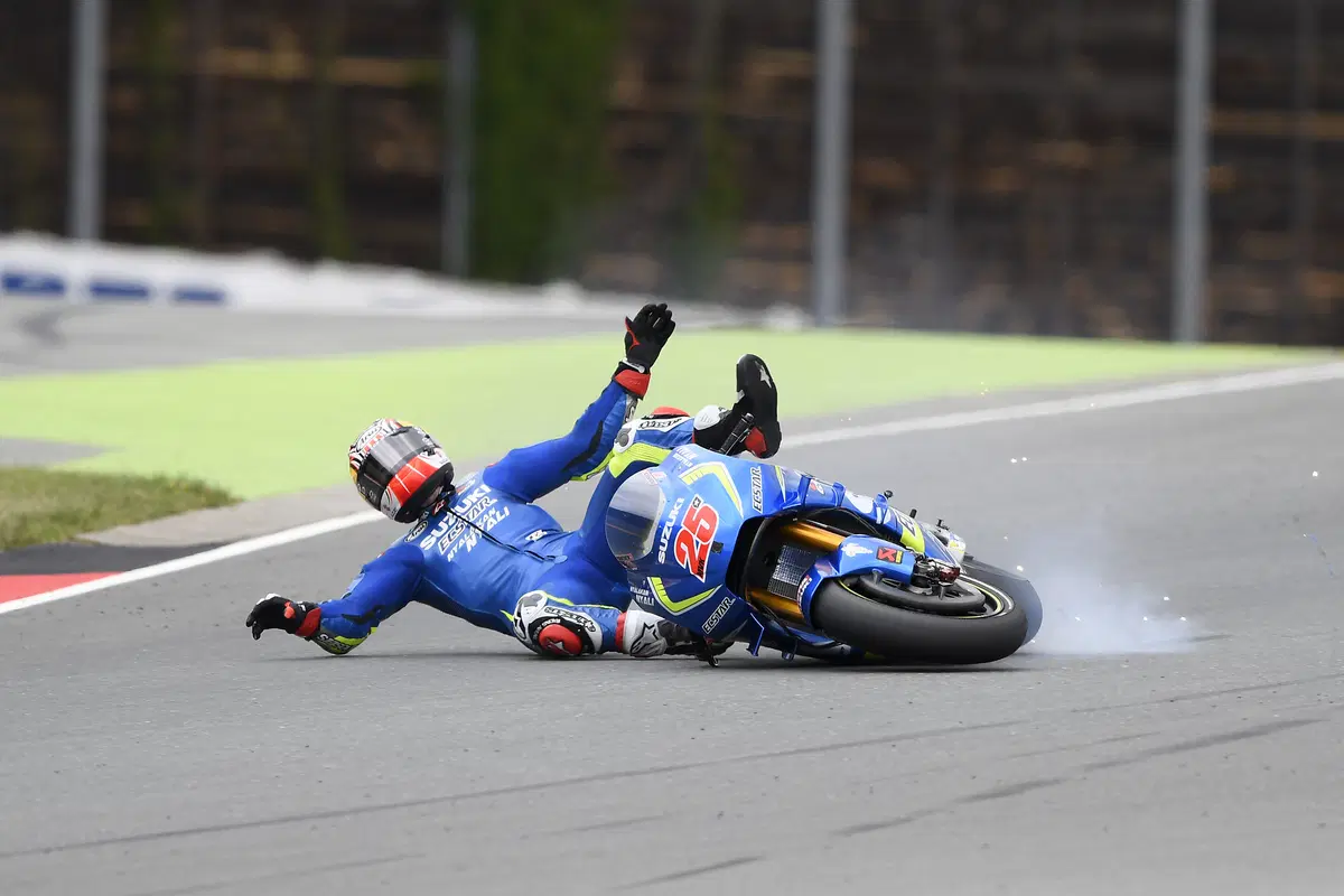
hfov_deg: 1.7
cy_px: 448
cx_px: 672
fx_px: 44796
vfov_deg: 1.1
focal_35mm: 1200
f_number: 4.5
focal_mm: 600
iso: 320
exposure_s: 1/1000
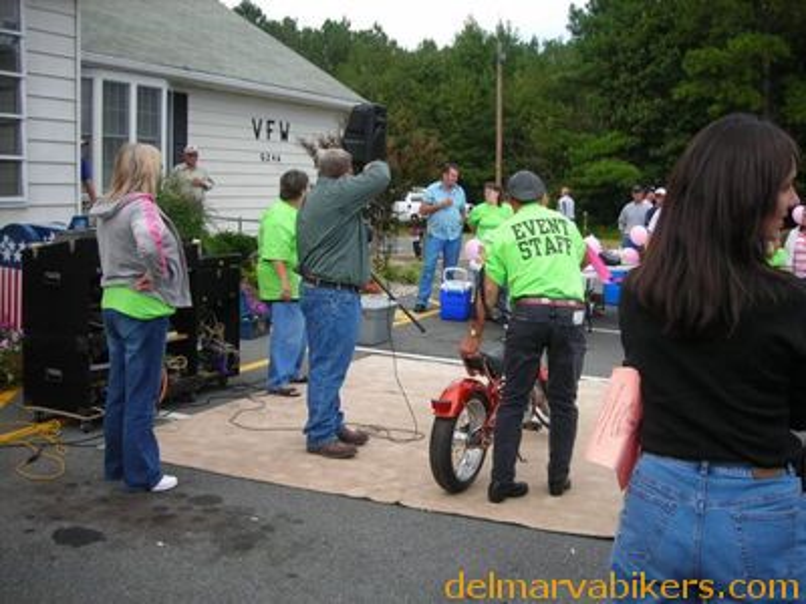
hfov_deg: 49.0
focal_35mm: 38
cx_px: 403
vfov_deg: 37.7
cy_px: 302
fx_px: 885
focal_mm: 6.3
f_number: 3.2
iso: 50
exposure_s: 1/159
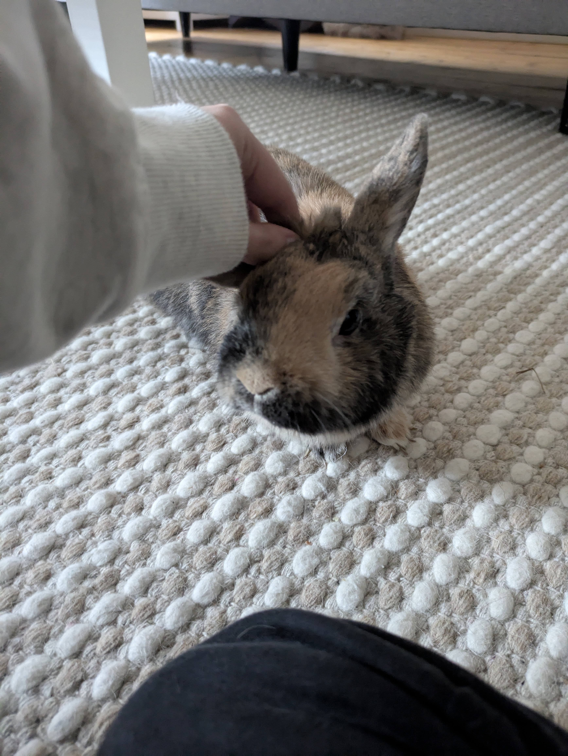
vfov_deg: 69.4
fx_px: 547
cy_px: 378
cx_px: 284
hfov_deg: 54.9
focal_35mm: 25
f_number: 1.89
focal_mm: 5.43
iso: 1342
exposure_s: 1/25
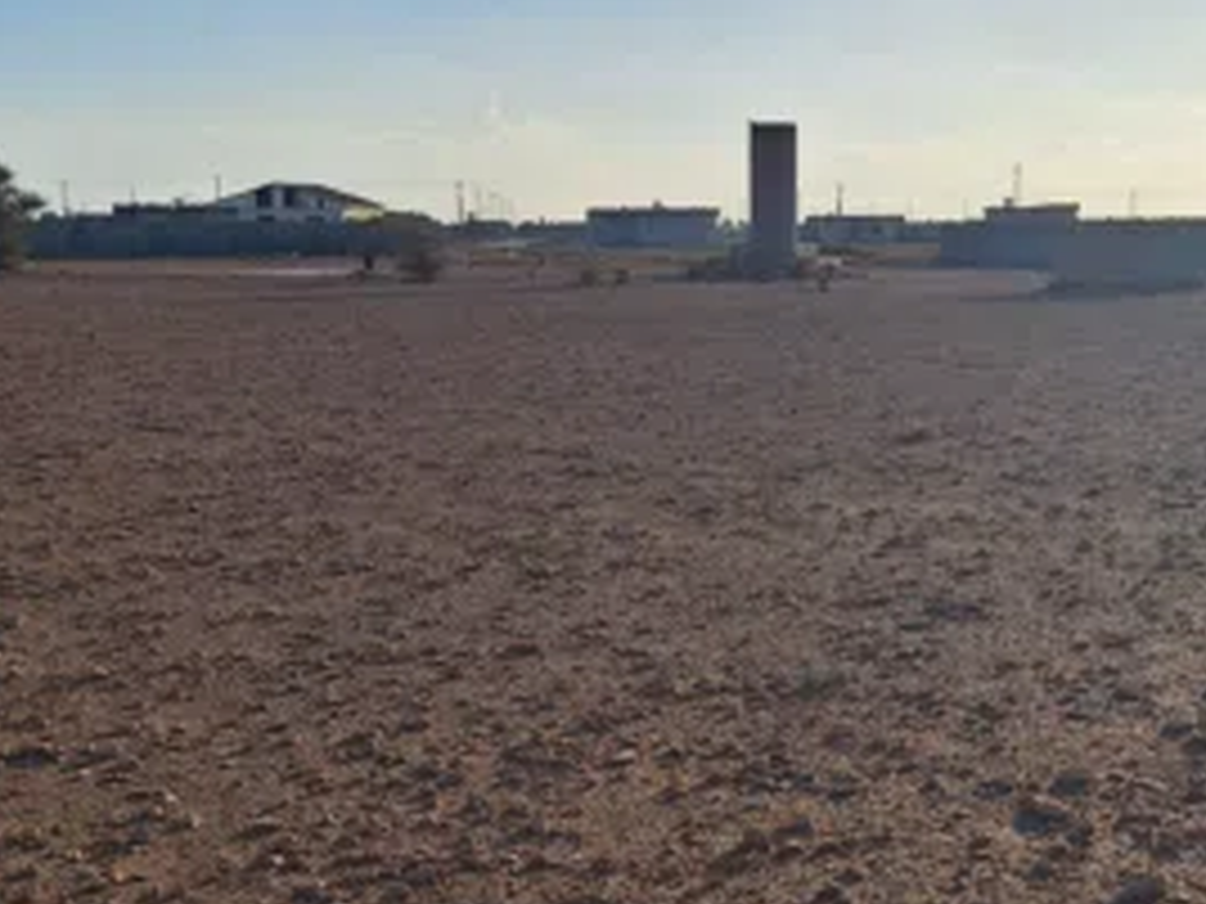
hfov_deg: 34.9
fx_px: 1916
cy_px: 414
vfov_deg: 26.5
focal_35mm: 55
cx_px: 688
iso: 40
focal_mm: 5.54
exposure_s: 1/8130
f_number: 1.8
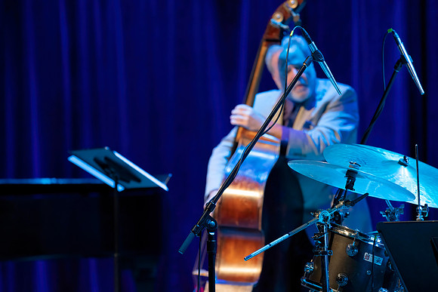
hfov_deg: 6.9
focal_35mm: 300
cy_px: 146
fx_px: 3651
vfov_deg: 4.6
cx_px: 219
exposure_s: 1/250
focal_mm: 300
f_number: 5.6
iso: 4000
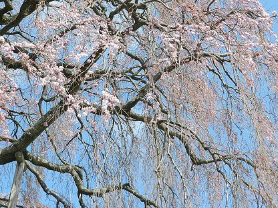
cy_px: 74
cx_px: 102
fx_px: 811
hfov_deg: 19.4
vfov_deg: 14.6
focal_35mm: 101
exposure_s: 1/500
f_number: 4.6
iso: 160
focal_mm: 10.7
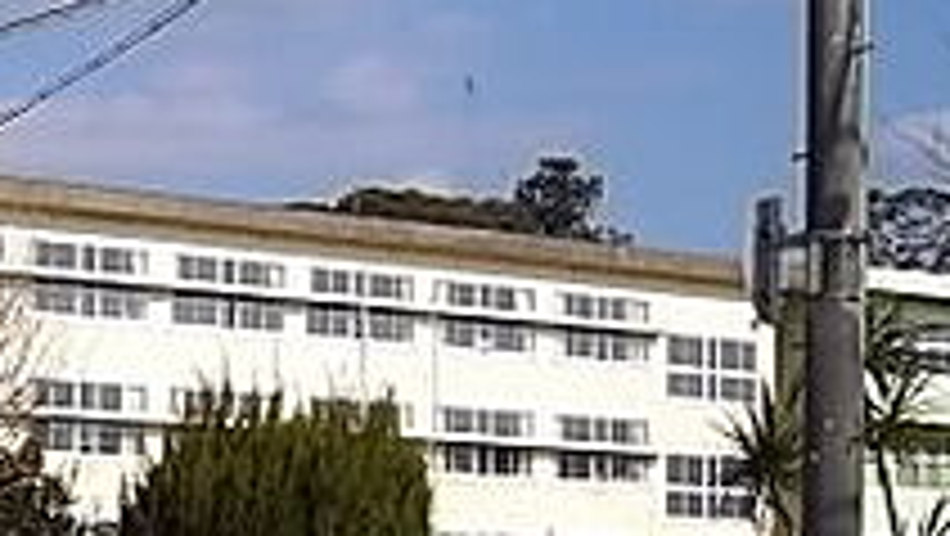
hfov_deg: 21.0
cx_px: 50
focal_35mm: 99
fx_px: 2495
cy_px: 504
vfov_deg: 12.1
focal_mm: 5.8
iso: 120
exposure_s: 1/1280
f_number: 3.5
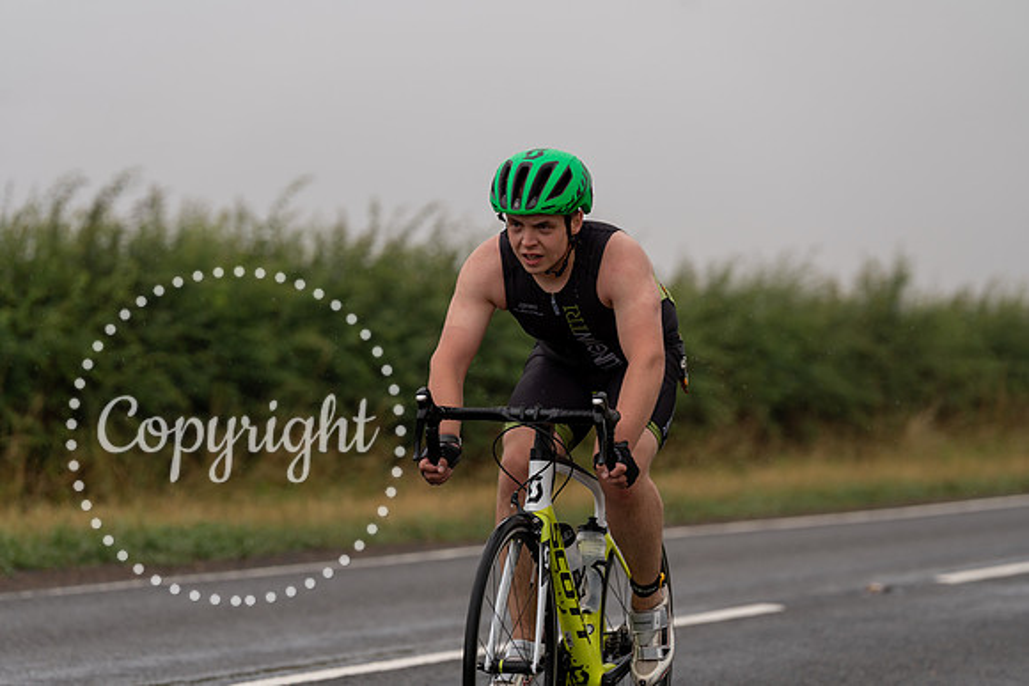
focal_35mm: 170
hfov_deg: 12.1
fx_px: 4860
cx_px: 514
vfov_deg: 8.1
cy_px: 343
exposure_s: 1/1000
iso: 100
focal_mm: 170
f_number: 4
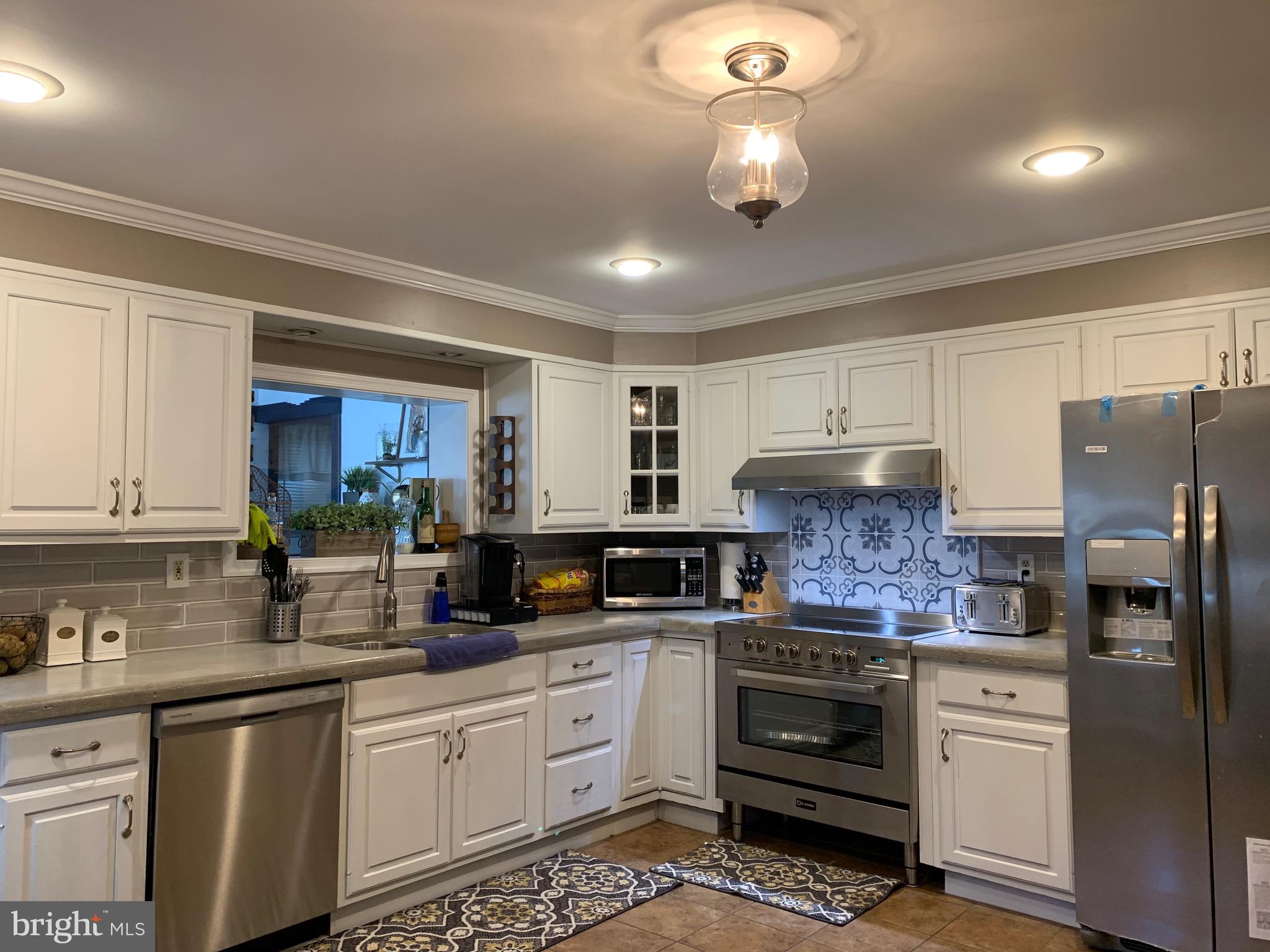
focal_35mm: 26
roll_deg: +0.5
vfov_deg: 53.1
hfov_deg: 67.3
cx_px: 635
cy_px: 476
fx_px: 954
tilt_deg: +1.4
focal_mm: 4.25
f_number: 1.8
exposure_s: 1/60
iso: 100
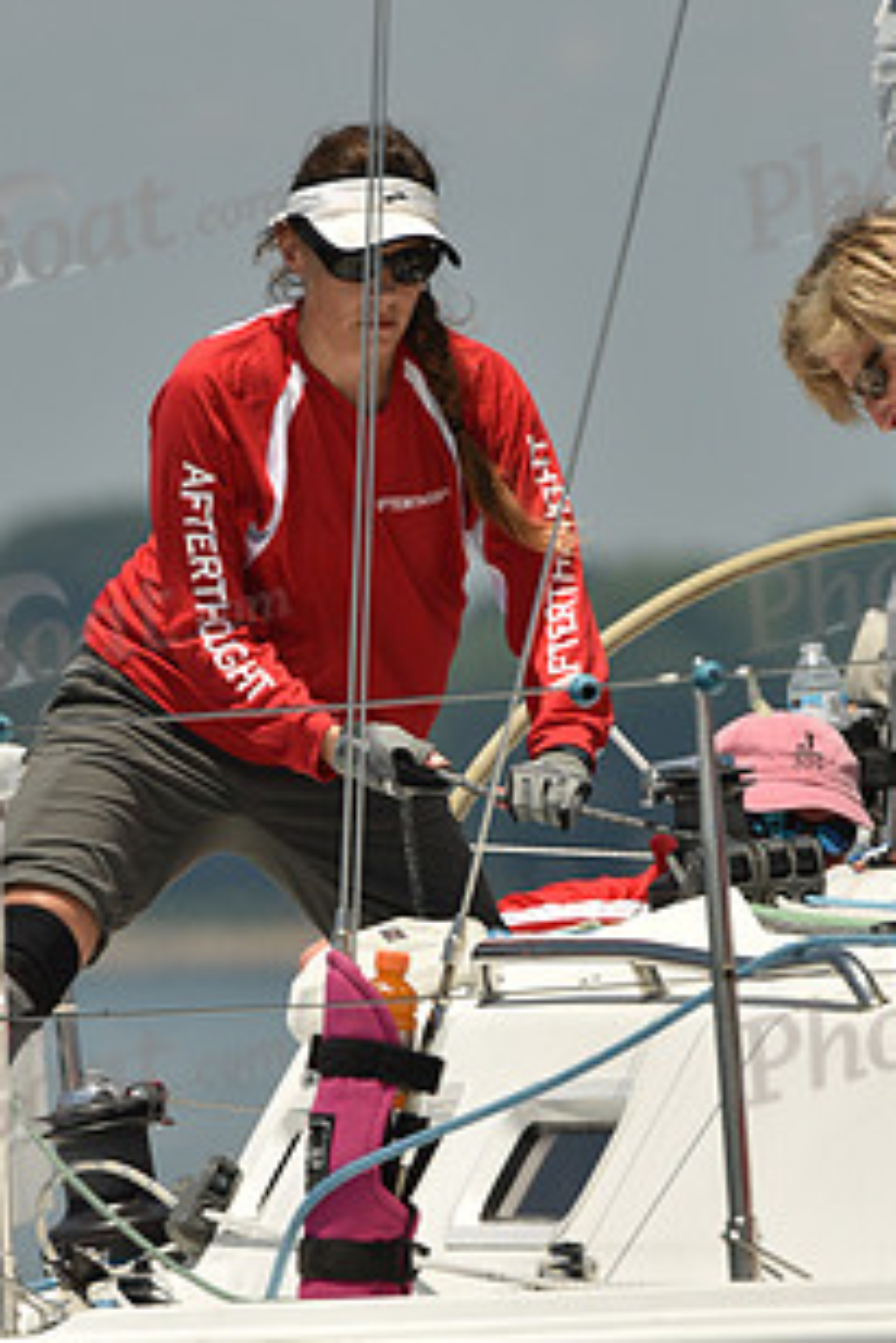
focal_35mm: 1127
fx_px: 42071
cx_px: 515
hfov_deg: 1.2
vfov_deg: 1.8
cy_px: 830
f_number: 11
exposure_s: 1/1000
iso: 320
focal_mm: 600
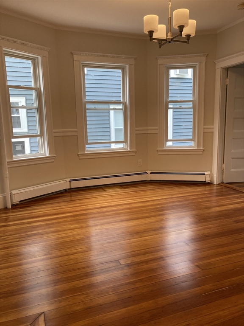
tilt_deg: -8.6
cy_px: 163
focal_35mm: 28
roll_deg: +1.1
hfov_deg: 49.7
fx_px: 263
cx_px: 122
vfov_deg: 63.4
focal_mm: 3.99
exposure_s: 1/60
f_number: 1.8
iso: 50
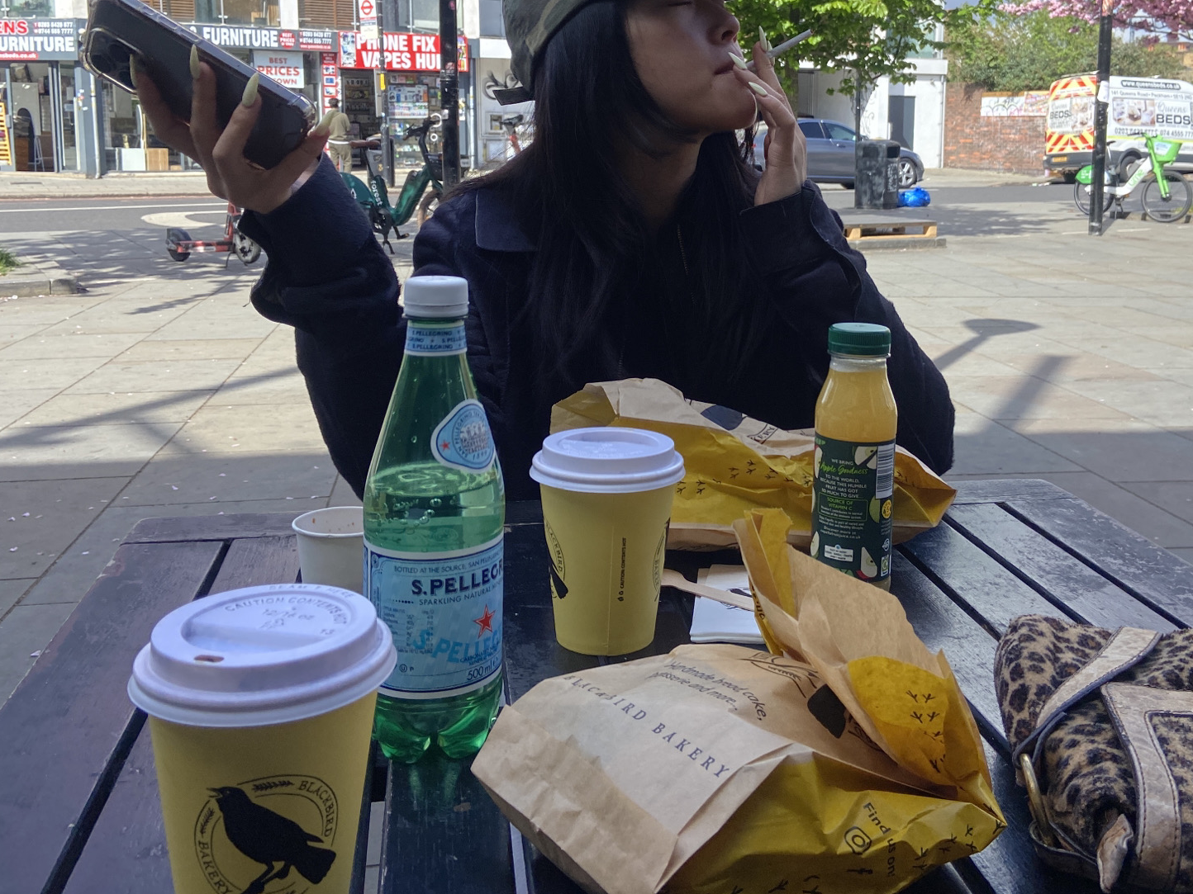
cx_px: 684
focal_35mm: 36
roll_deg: -0.4
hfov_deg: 51.2
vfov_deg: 39.1
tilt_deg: -8.3
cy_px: 290
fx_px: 1241
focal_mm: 4.25
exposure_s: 1/3610
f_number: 1.8
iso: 32
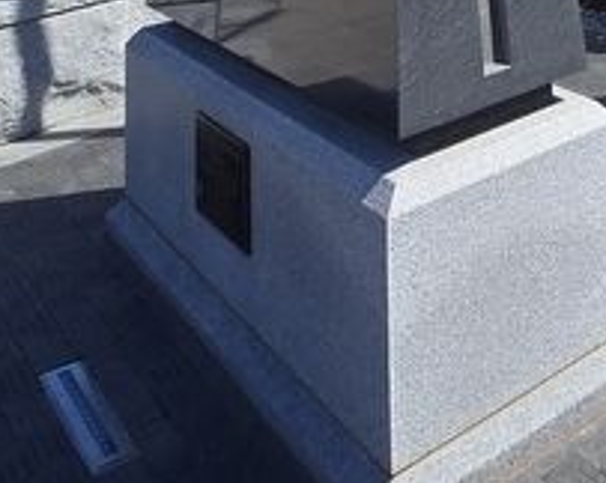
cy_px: -370
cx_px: 785
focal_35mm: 50
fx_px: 896
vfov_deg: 21.2
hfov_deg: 29.9
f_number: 2.2
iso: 50
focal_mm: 2.2
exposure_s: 1/2544
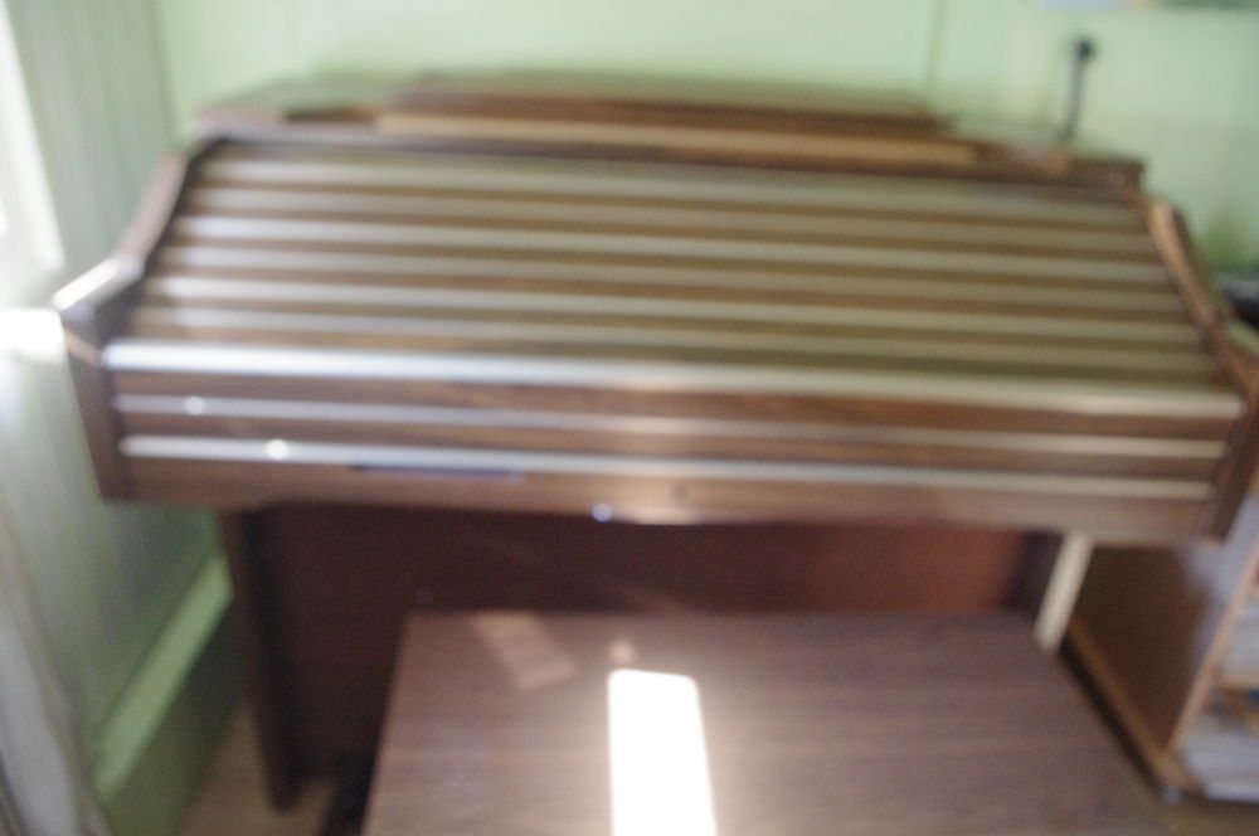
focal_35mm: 27
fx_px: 943
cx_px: 630
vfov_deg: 47.8
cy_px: 418
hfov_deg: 67.4
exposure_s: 1/30
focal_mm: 18
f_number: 5
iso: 3200
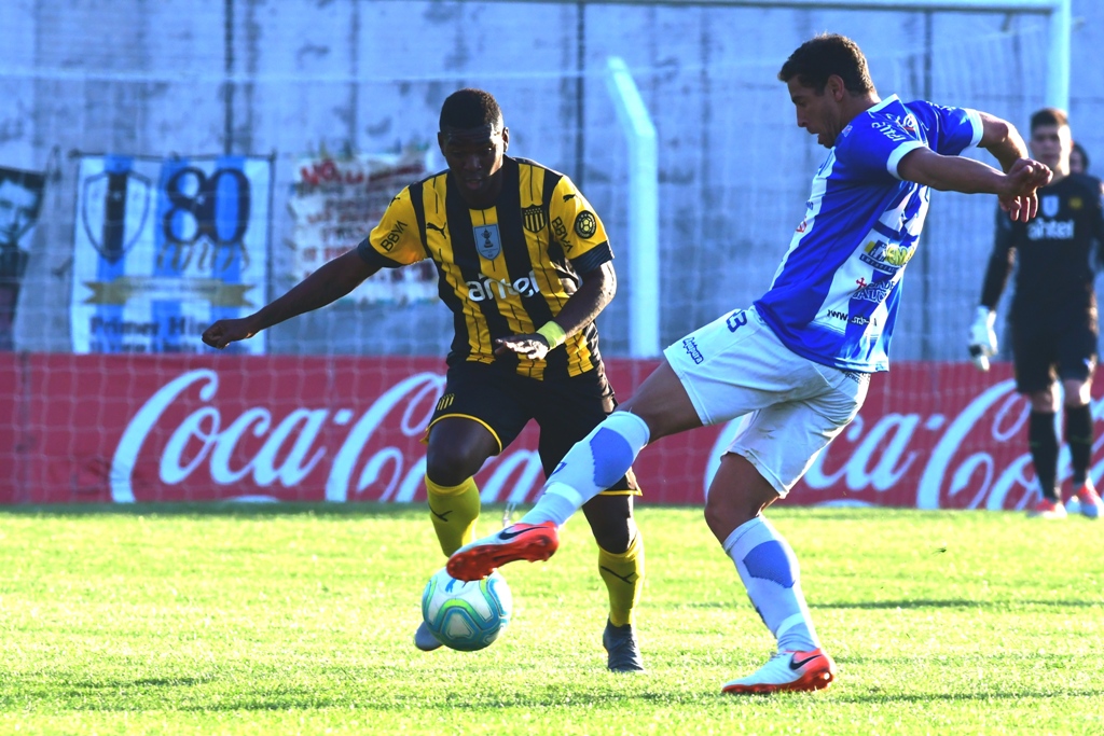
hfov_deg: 3.4
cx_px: 552
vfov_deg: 2.3
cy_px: 368
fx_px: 18401
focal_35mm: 600
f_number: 11
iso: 1250
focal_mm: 400
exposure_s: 1/800
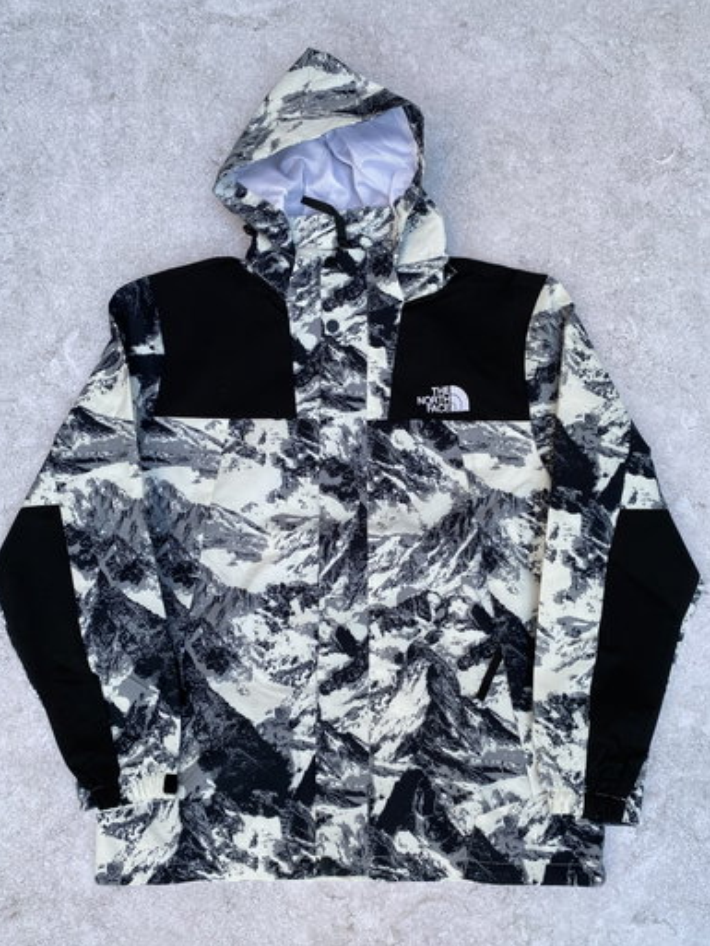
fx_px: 738
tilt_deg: -82.7
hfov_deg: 51.4
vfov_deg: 65.3
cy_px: 488
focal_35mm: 27
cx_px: 349
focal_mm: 4.25
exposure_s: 1/121
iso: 80
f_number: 1.8
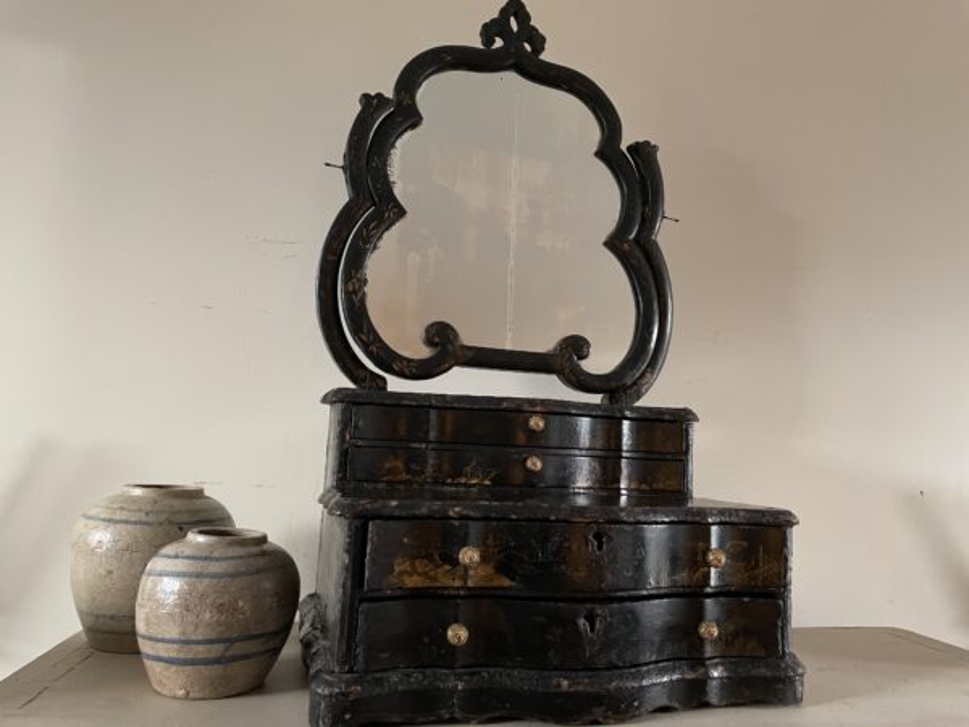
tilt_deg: +9.0
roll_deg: -2.4
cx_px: 484
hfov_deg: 67.3
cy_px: 364
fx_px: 728
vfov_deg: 53.1
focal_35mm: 26
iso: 500
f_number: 1.6
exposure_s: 1/40
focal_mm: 4.2
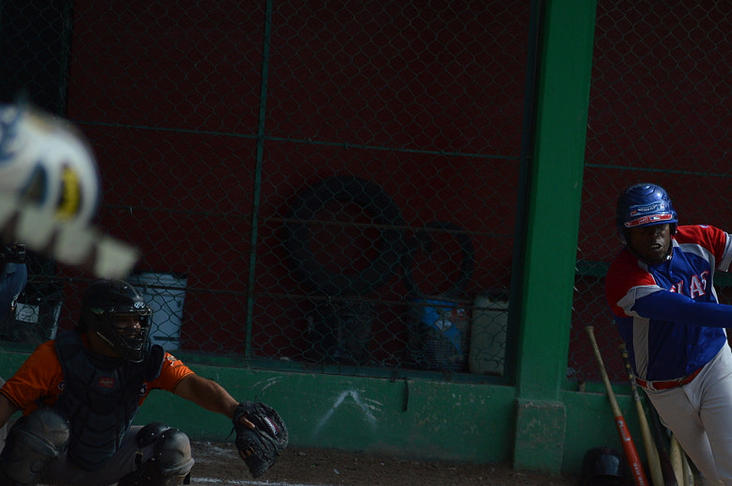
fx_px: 6582
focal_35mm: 324
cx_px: 699
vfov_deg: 4.2
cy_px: 418
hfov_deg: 6.3
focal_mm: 105
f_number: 5
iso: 100
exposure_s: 1/1000
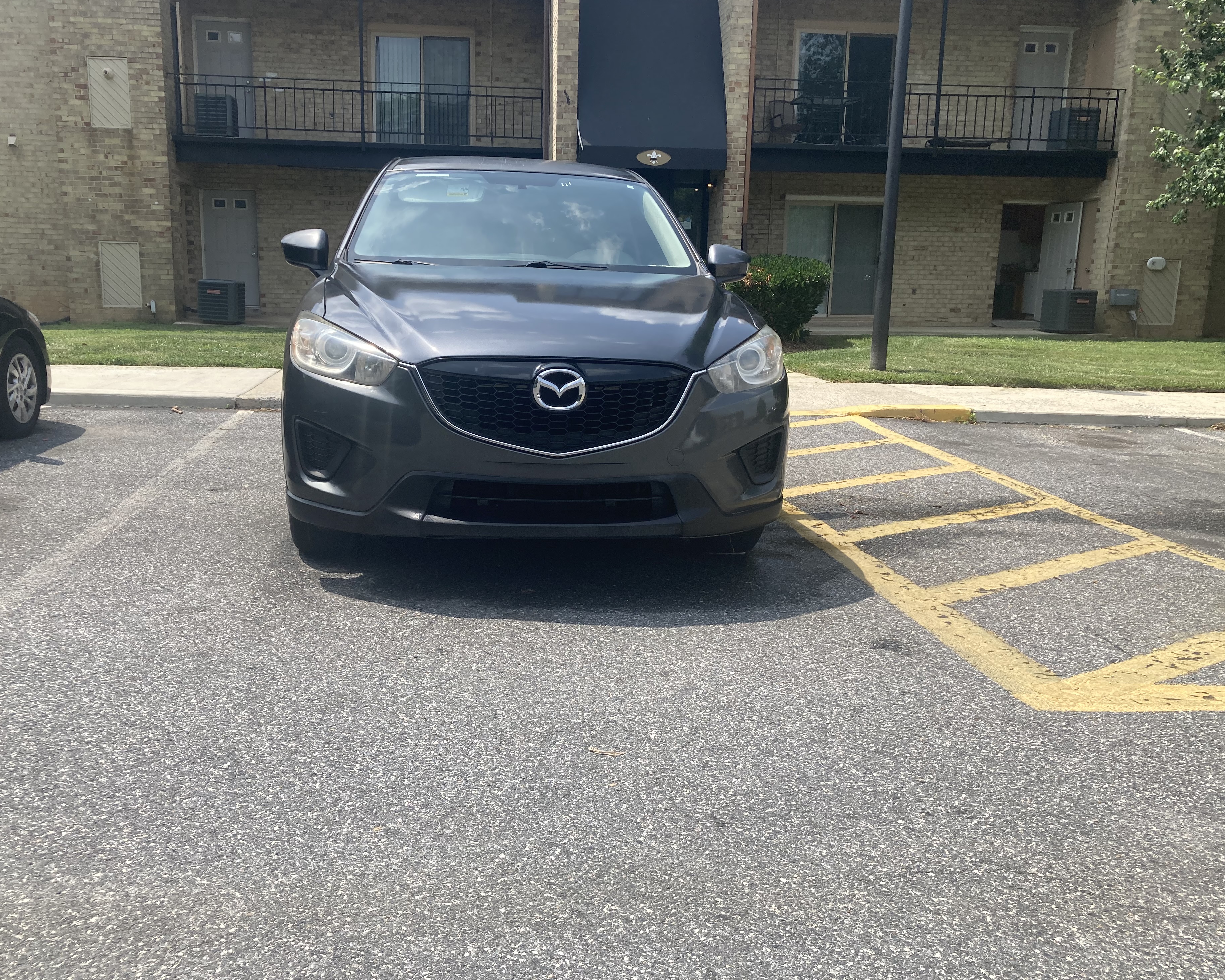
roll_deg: -1.4
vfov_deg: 48.5
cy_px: 497
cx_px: 567
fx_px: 1088
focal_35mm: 30
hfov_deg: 58.7
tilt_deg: -8.7
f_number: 1.8
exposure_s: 1/1715
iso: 20
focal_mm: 3.99
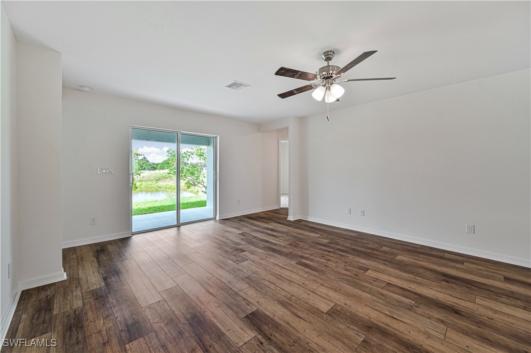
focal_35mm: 14
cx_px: 266
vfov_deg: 81.1
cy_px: 176
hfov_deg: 104.3
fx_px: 206
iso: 800
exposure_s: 1/60
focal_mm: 14
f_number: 6.3
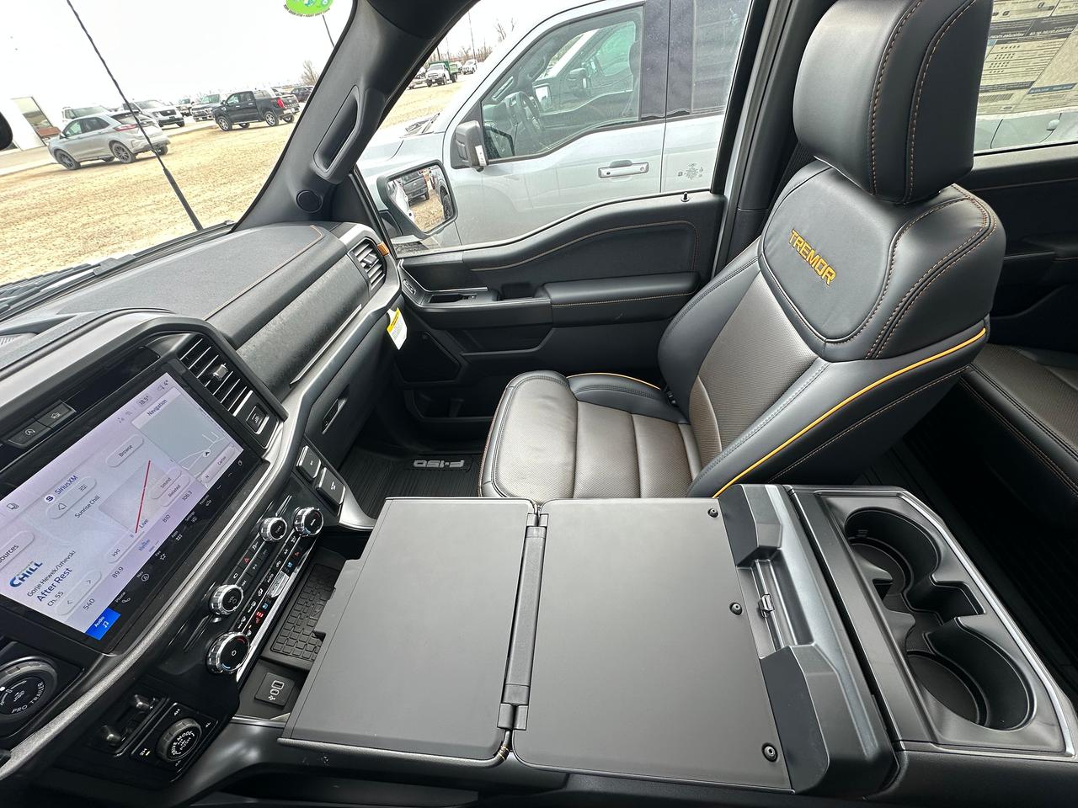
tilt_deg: -39.9
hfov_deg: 102.1
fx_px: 436
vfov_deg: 85.7
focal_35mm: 14
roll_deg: +8.1
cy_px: 404
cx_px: 539
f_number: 2.2
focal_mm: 2.22
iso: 50
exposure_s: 1/99
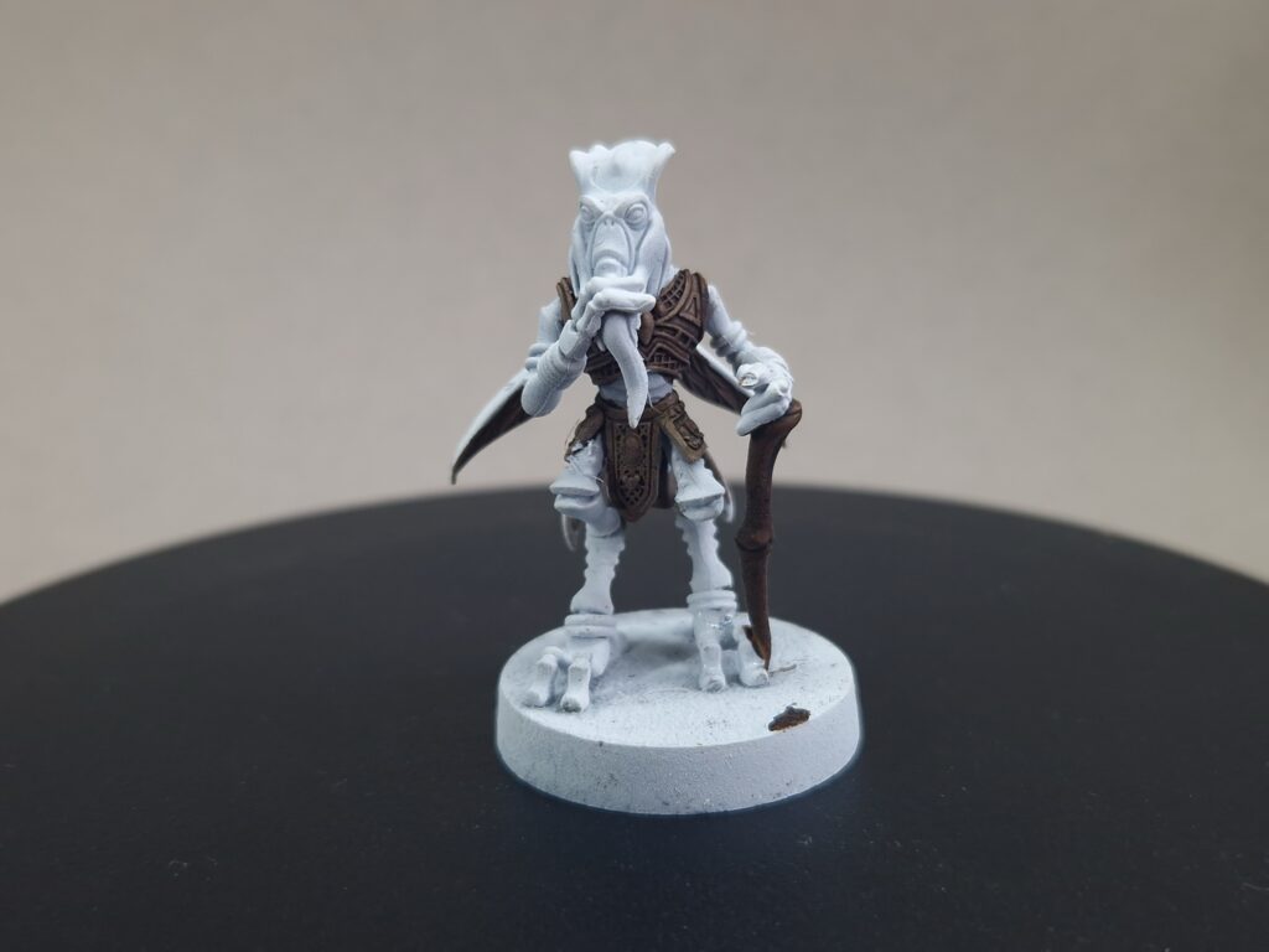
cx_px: 634
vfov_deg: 58.9
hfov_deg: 73.9
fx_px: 843
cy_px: 476
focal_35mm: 23
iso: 50
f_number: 1.8
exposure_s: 1/156
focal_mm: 5.4
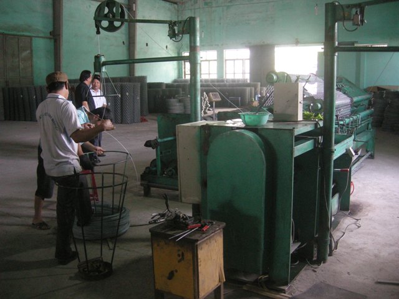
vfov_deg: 39.7
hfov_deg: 51.4
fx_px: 415
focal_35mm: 36
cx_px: 200
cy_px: 150
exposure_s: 1/54
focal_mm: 7.5
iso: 400
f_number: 2.7
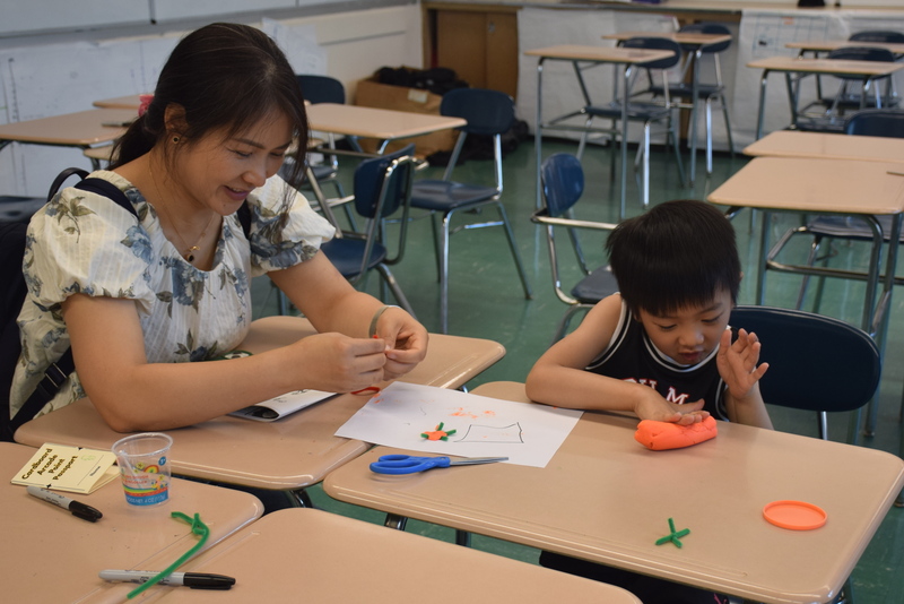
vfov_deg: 33.0
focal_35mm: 40
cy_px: 302
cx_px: 452
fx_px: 1017
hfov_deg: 47.9
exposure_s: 1/80
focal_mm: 27
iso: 400
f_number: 4.5
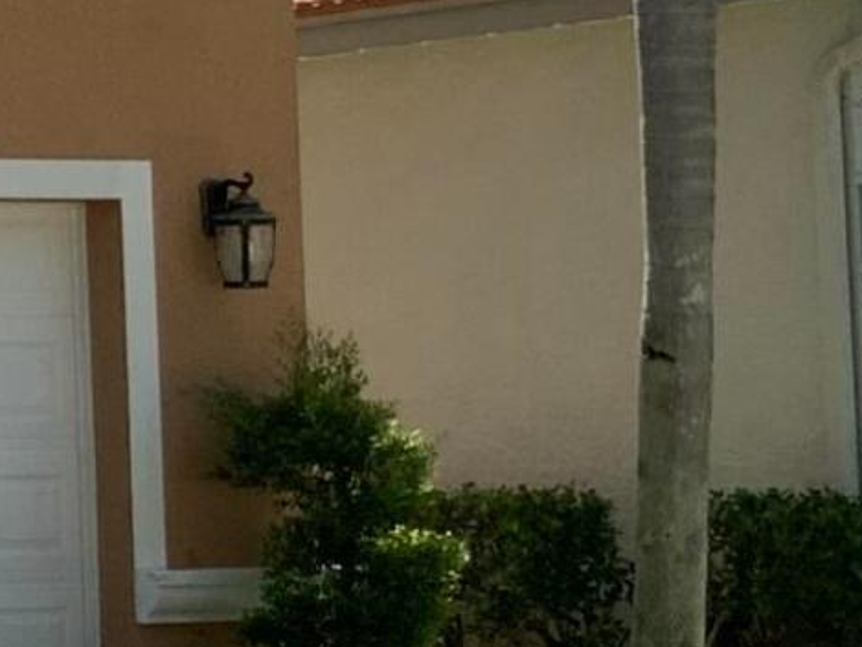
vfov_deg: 8.3
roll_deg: +1.5
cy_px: 143
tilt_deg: +4.4
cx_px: -1228
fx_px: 4434
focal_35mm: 178
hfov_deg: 9.8
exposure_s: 1/1168
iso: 16
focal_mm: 3
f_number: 1.8
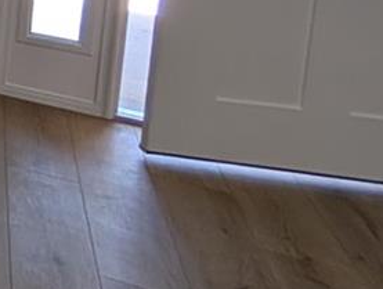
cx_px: -653
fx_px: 765
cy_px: -214
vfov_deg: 17.7
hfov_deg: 13.1
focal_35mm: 69
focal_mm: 2.02
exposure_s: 1/124
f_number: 1.7
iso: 62
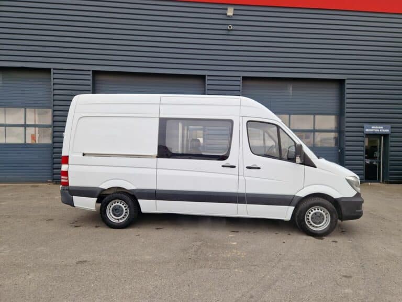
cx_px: 201
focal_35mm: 23
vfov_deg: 58.9
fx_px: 267
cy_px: 151
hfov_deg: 73.9
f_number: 1.8
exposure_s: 1/801
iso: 50
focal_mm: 5.4
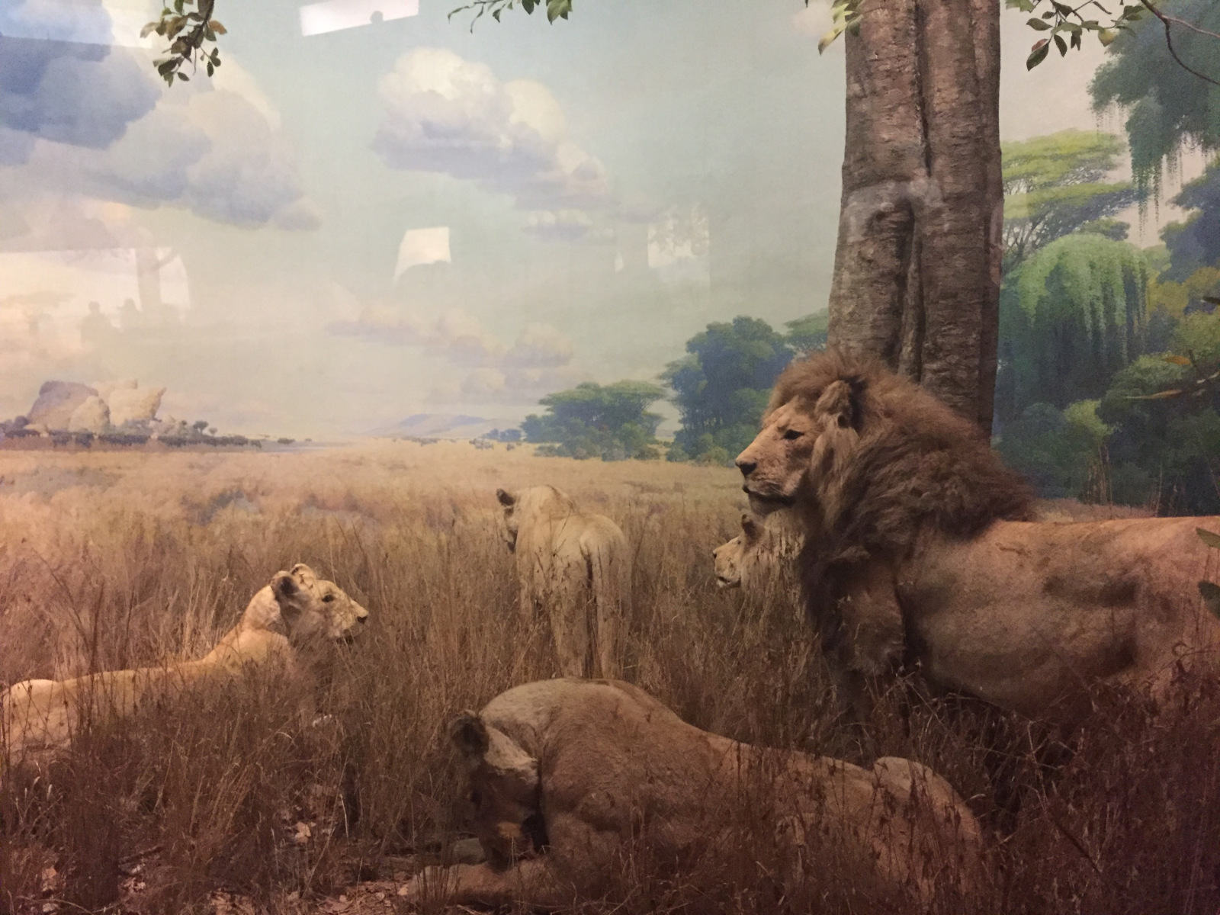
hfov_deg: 61.7
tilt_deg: +0.7
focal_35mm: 29
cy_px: 458
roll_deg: -0.6
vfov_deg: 48.2
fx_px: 1022
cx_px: 610
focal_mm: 4.15
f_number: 2.2
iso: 400
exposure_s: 1/15
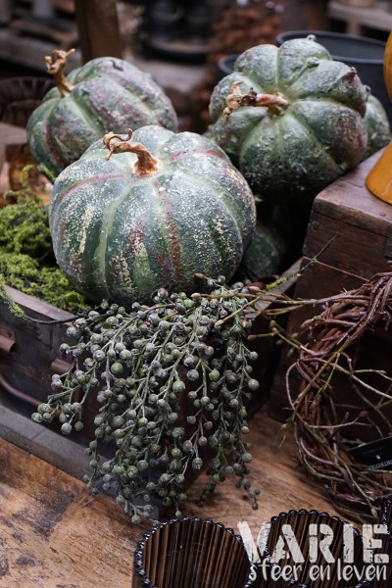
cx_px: 196
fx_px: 751
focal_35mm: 46
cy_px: 294
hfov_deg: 29.2
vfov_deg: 42.7
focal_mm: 46
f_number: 4.5
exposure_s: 1/160
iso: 5000
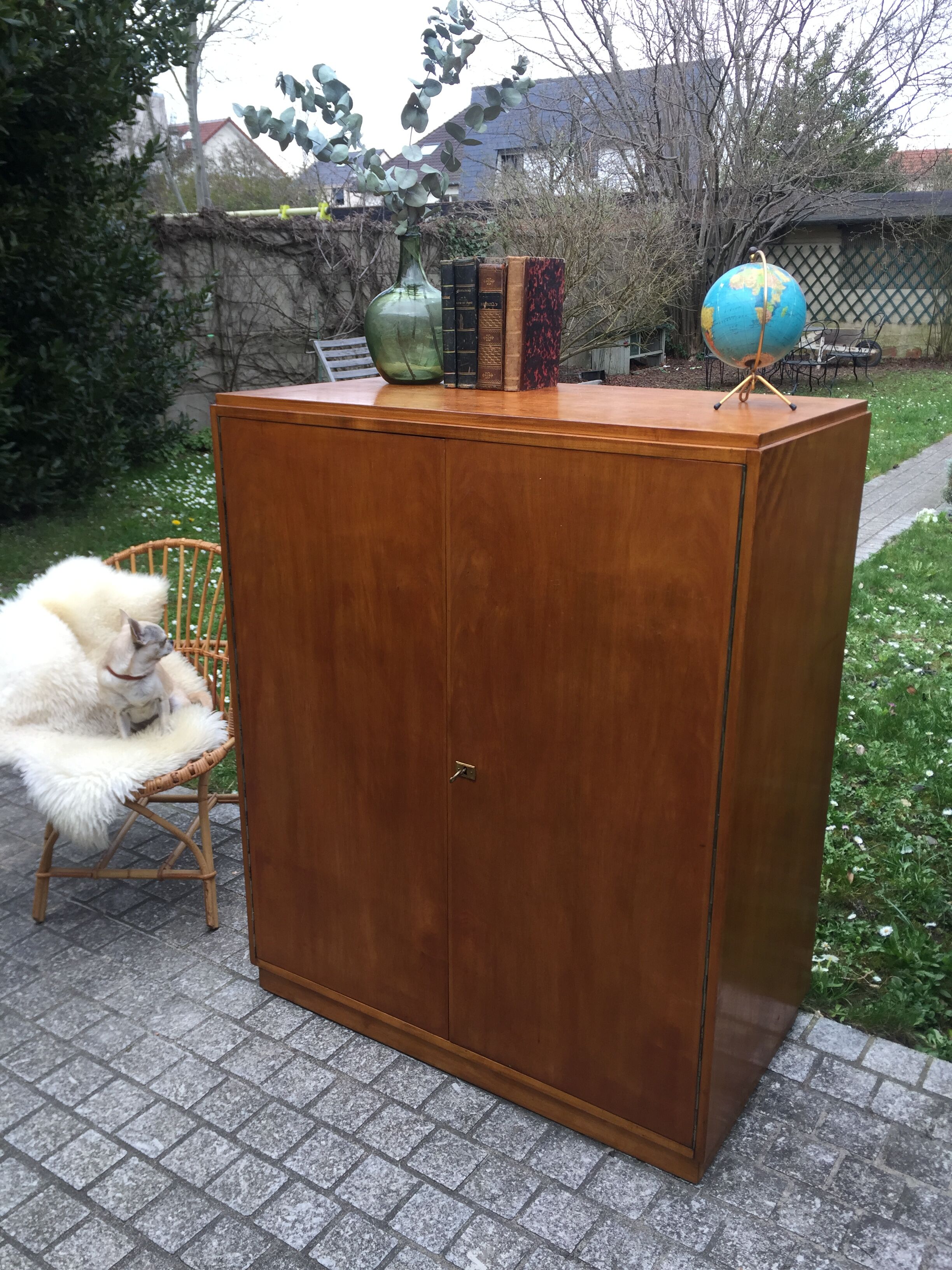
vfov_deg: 61.7
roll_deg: +1.5
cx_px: 476
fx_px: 1063
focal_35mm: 29
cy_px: 635
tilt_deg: -19.9
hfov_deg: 48.2
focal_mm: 4.15
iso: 32
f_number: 2.2
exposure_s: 1/139
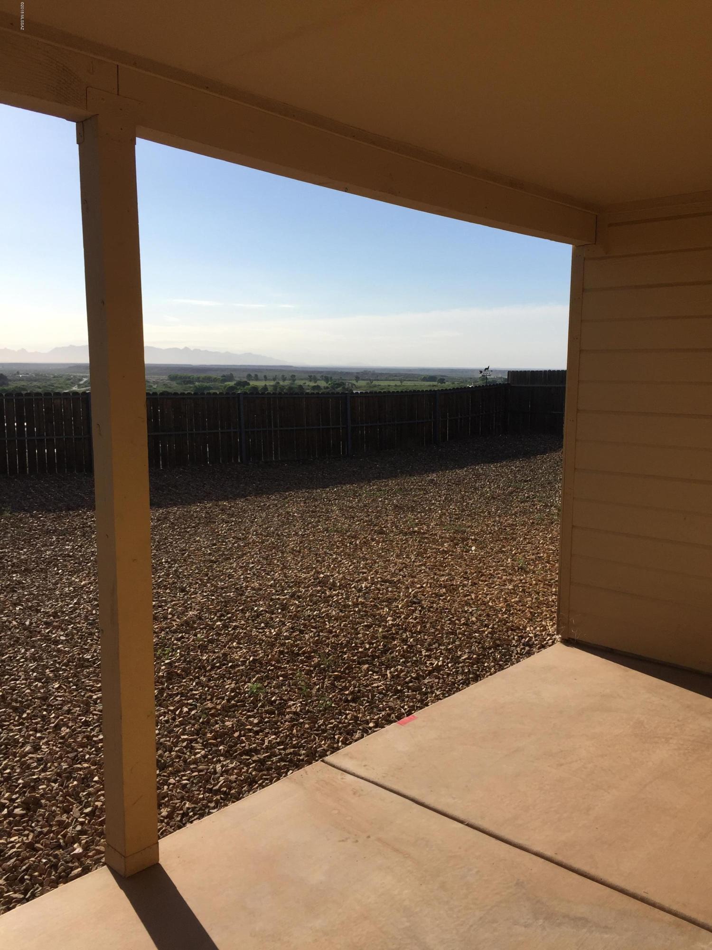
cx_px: 356
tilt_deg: -5.7
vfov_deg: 61.7
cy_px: 475
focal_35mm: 29
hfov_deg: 48.2
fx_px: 795
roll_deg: -0.2
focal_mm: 4.15
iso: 32
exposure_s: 1/3597
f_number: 2.2
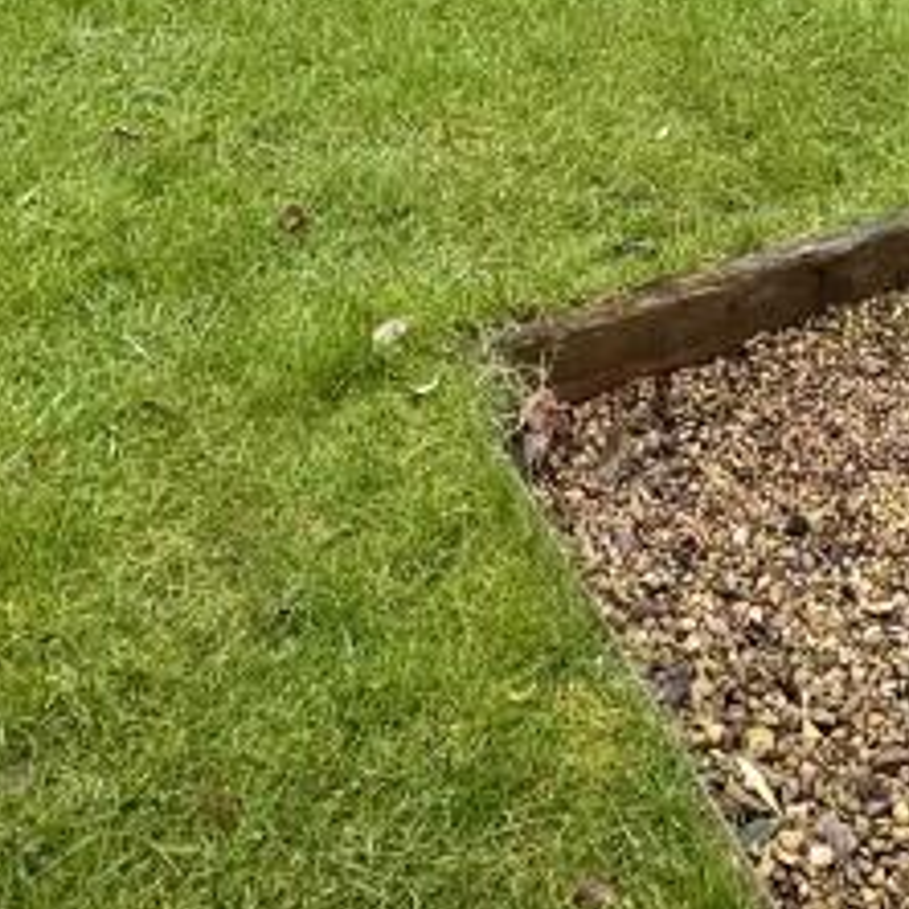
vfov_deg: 23.1
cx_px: 753
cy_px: -516
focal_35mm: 57
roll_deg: +1.9
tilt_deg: -6.2
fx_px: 1693
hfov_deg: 29.2
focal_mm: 2.22
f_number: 2.2
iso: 40
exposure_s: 1/219
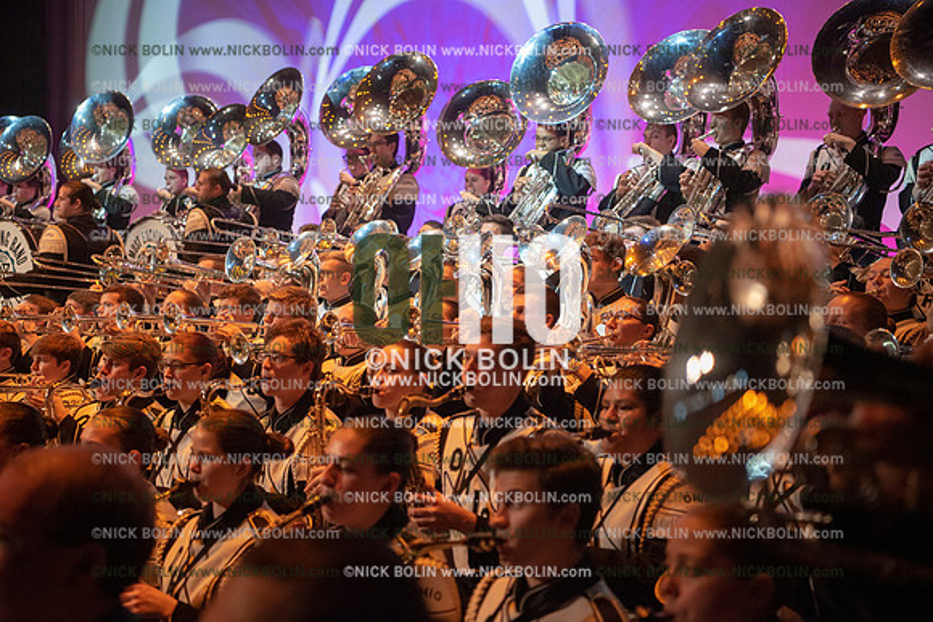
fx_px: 1426
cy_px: 311
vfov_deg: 24.6
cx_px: 466
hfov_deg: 36.2
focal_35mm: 55
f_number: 2.8
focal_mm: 55
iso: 2000
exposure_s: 1/200
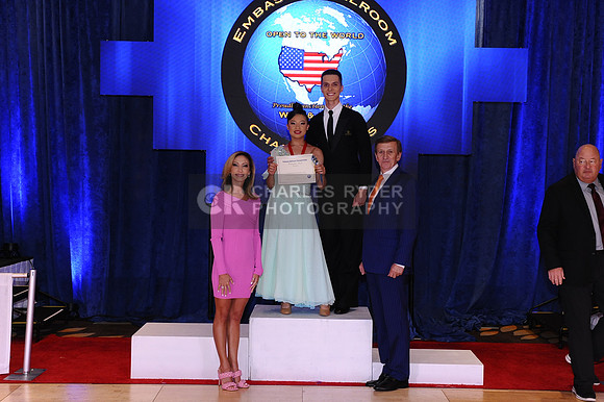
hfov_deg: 39.6
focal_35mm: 50
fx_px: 838
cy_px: 201
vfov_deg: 27.0
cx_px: 302
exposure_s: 1/250
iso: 2000
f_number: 5.6
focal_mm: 50
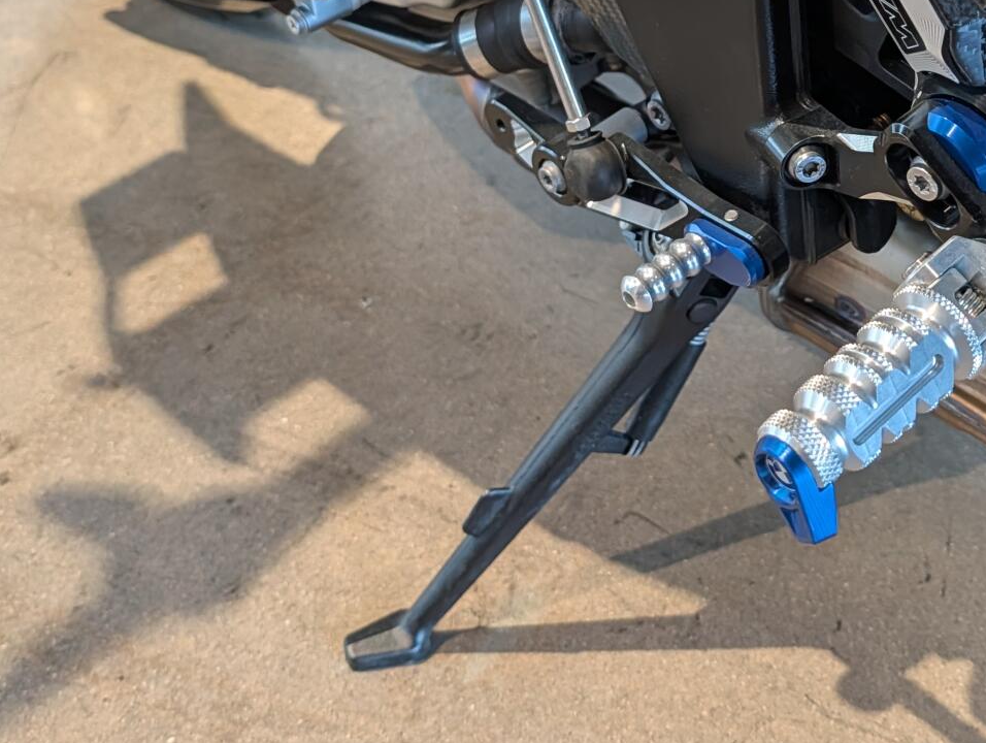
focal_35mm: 50
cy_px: 69
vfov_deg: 28.0
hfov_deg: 37.4
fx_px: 1426
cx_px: 713
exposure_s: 1/120
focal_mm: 6.9
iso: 309
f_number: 1.68
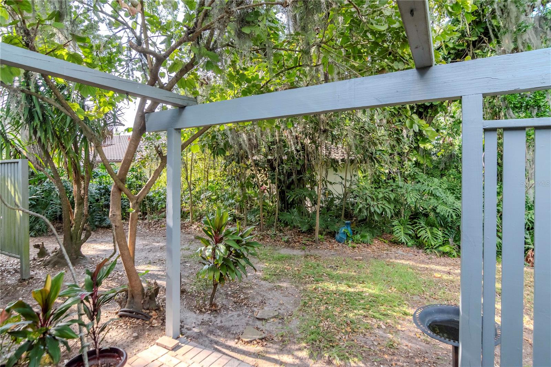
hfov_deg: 95.0
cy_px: 184
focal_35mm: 16
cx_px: 276
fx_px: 252
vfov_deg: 72.0
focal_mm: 11
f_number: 5
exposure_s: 1/500
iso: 800
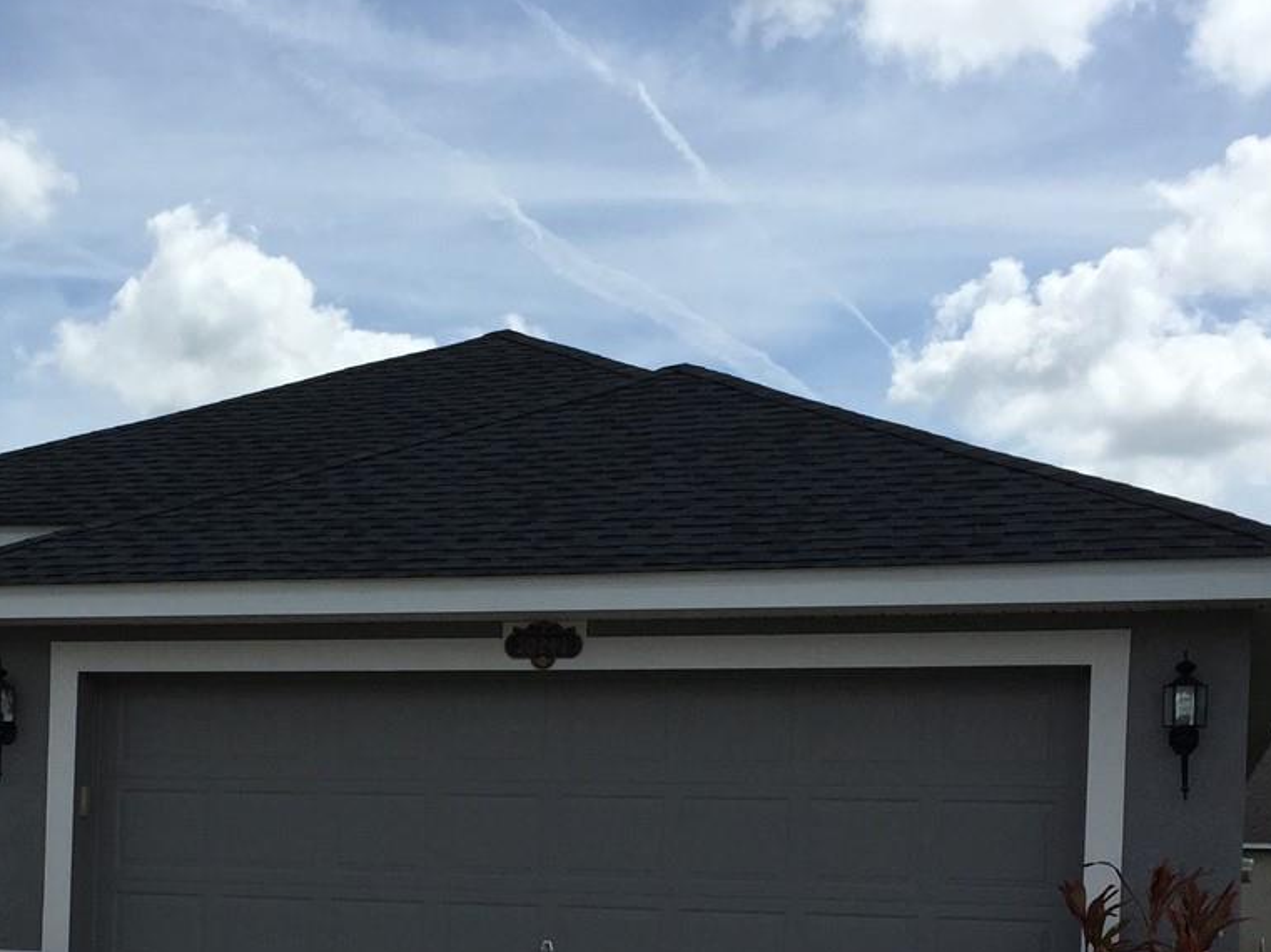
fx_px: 2239
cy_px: 907
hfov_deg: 31.2
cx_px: 331
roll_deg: -2.6
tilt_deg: -0.8
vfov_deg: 23.2
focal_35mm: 61
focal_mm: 4.15
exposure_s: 1/3300
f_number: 2.2
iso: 32
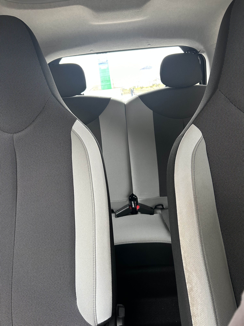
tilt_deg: -14.5
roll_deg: +7.7
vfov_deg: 67.3
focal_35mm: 26
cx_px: 122
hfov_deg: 53.1
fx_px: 244
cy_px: 163
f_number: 1.5
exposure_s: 1/60
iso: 200
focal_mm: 5.7
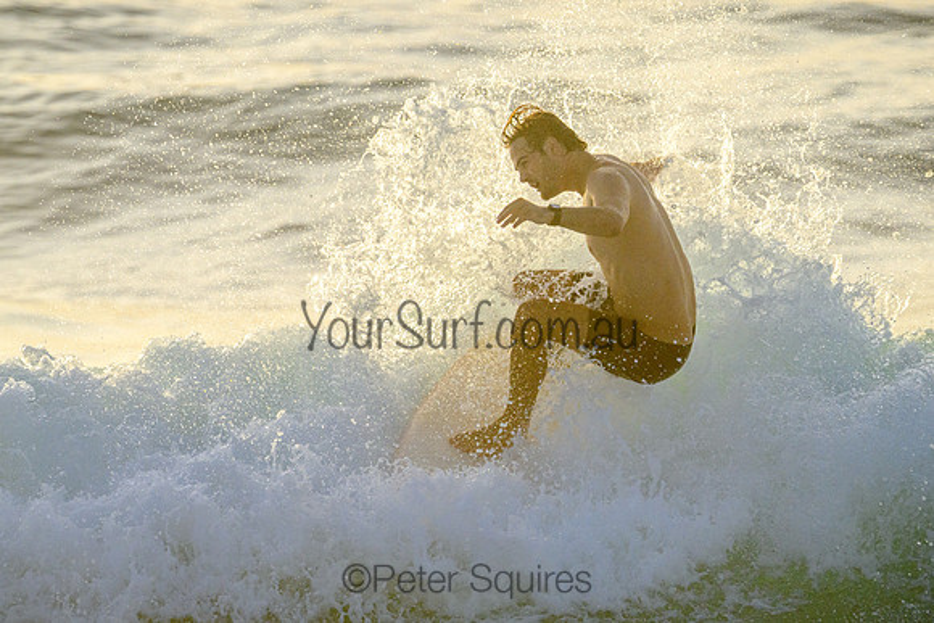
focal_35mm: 720
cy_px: 296
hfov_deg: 2.9
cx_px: 473
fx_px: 18693
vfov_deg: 1.9
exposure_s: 1/2000
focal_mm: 530
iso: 800
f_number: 10
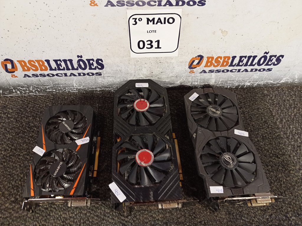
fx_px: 244
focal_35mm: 28
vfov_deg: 49.7
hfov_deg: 63.5
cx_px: 151
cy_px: 113
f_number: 1.79
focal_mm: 4.7
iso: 162
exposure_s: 1/60
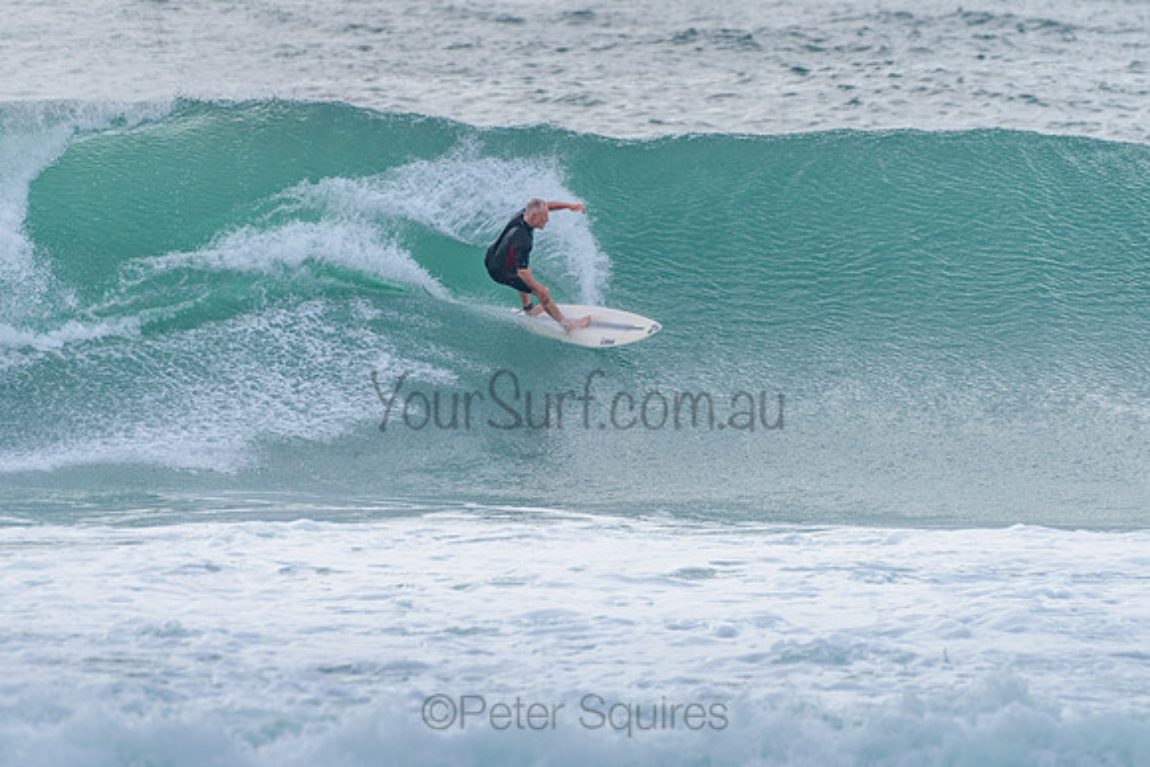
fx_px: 19563
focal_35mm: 612
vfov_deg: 2.2
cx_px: 582
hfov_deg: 3.4
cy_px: 319
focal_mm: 500
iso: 450
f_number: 5.6
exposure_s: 1/2000
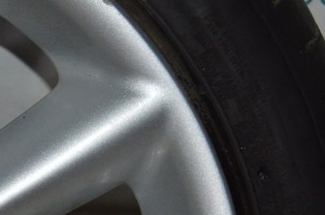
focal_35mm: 253
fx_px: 2275
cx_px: 174
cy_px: 307
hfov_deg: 8.2
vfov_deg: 5.4
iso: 1250
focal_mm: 55
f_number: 5.6
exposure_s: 1/60
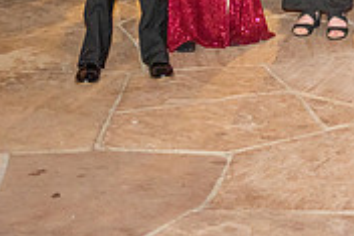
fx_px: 1424
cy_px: -144
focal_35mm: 145
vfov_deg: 9.1
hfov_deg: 13.6
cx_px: 467
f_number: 2.8
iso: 1250
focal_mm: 44
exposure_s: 1/125
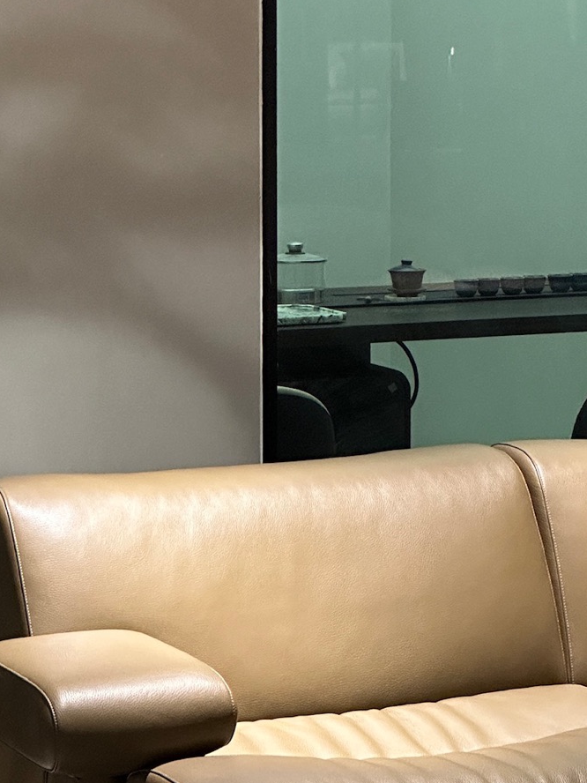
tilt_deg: -7.7
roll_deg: -0.5
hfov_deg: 9.5
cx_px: 113
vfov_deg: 12.7
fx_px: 3527
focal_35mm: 156
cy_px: 418
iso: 500
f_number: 2.8
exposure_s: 1/50
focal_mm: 9
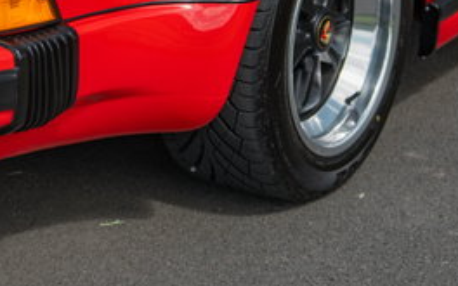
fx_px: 1885
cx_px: -46
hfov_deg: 13.6
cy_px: -62
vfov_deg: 8.6
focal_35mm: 151
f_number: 2.8
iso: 100
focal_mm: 51
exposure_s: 1/800
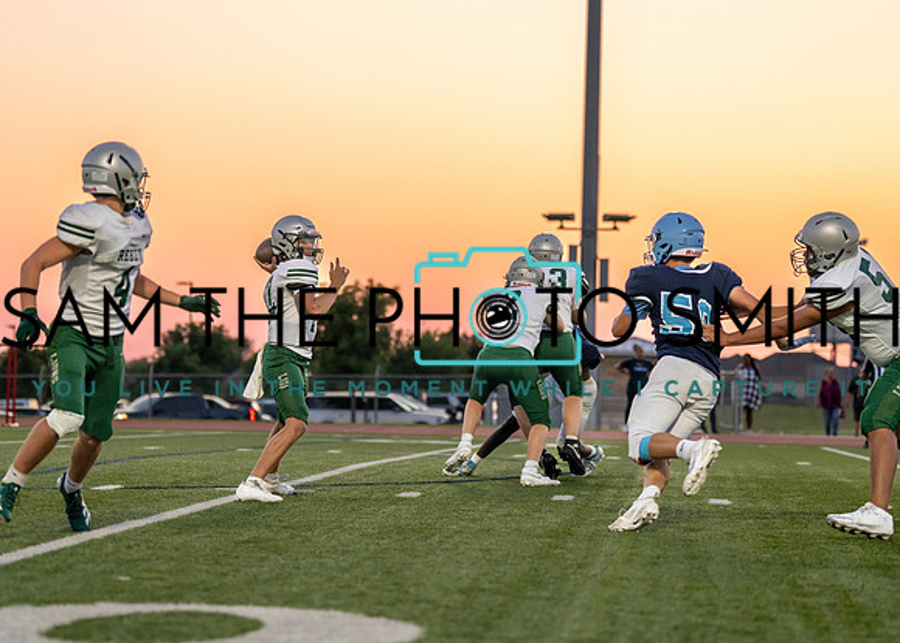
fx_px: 3236
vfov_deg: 11.3
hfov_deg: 15.8
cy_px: 299
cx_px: 379
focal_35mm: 127
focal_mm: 100
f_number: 2.8
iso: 1600
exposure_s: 1/1600
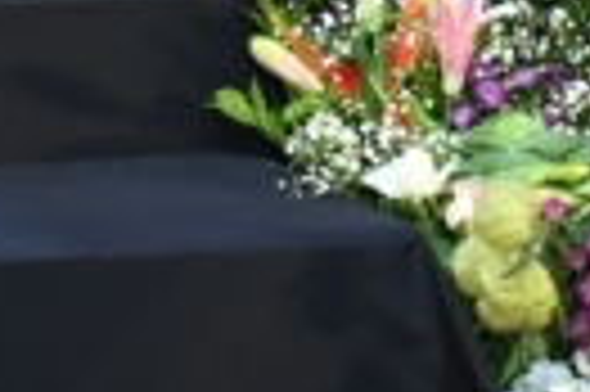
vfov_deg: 4.4
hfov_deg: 6.3
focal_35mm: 298
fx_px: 4878
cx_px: -1257
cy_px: -935
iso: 1250
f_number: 6.3
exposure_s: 1/125
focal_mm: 38
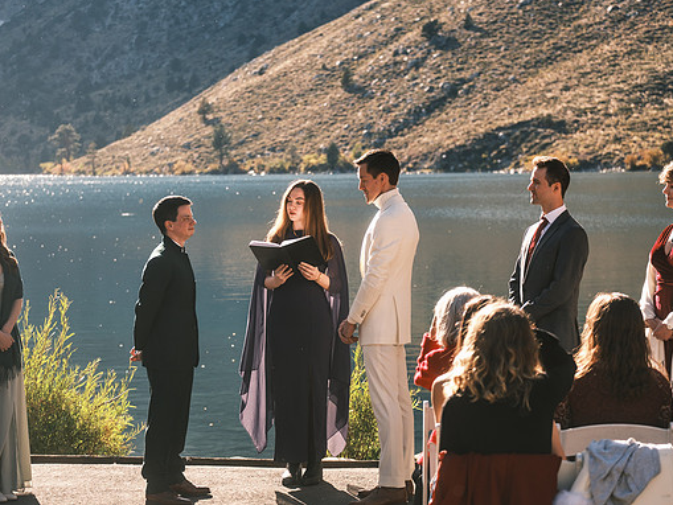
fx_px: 1672
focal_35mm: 86
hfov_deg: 22.8
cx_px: 320
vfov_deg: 17.2
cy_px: 251
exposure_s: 1/900
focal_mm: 50
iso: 200
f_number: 2.8
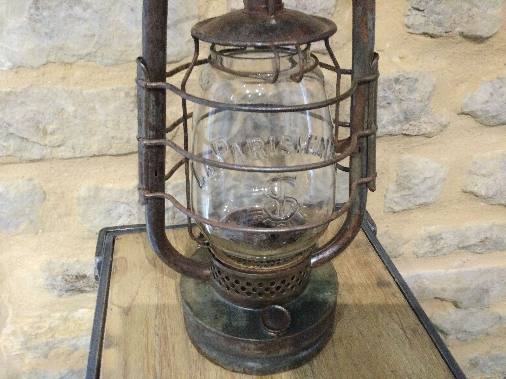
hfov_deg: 58.4
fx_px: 453
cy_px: 190
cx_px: 253
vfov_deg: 45.4
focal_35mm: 31
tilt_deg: -34.8
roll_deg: -1.2
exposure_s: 1/17
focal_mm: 3.3
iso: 400
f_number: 2.4
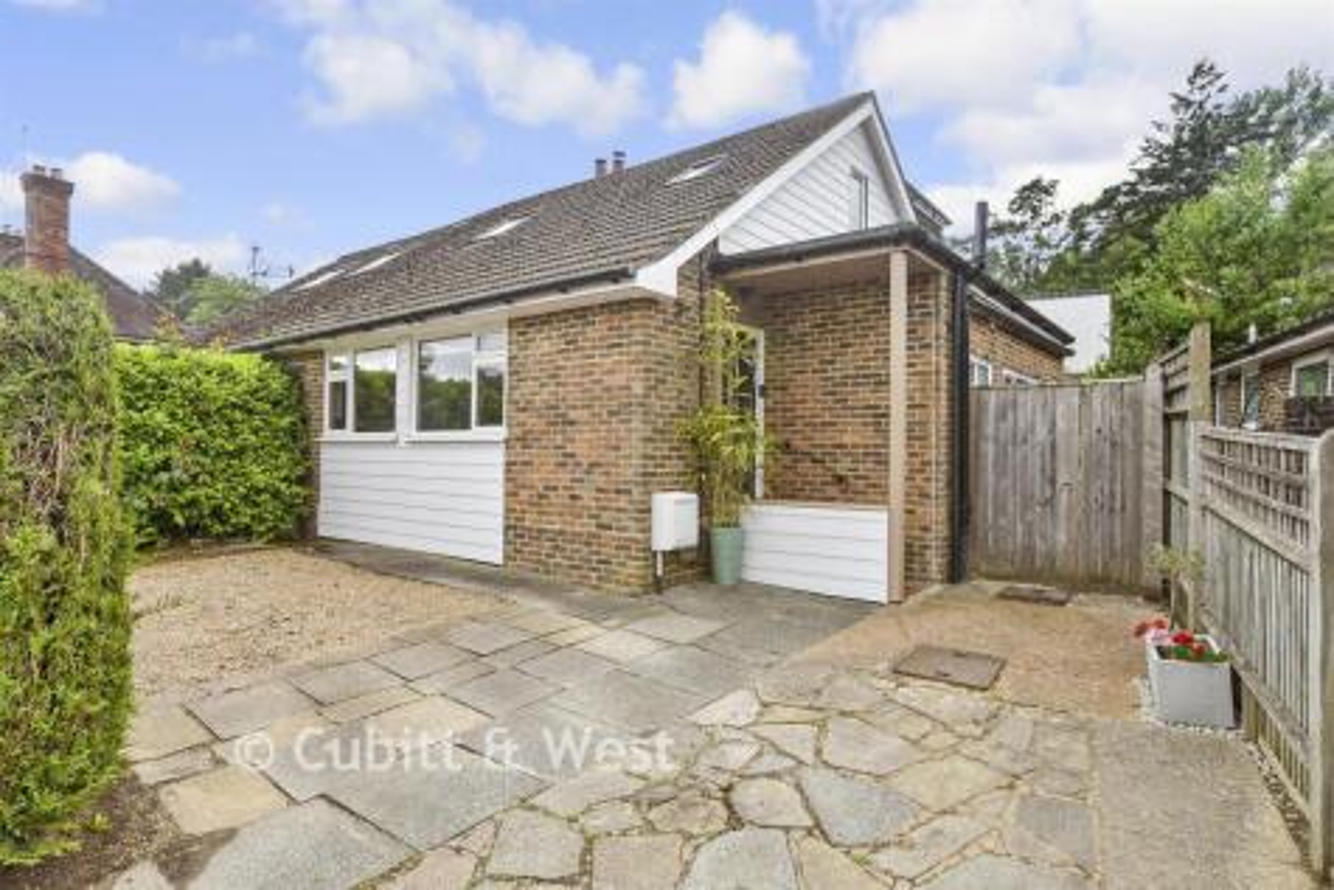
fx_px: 704
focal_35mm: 19
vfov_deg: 64.6
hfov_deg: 86.9
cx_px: 667
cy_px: 445
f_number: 8
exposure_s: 1/160
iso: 160
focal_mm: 13
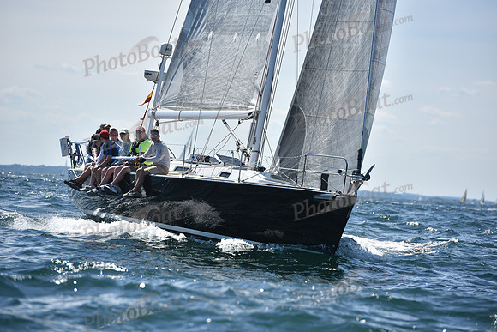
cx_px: 248
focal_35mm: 200
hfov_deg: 10.3
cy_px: 166
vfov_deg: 6.9
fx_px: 2762
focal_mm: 200
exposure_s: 1/2500
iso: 250
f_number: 5
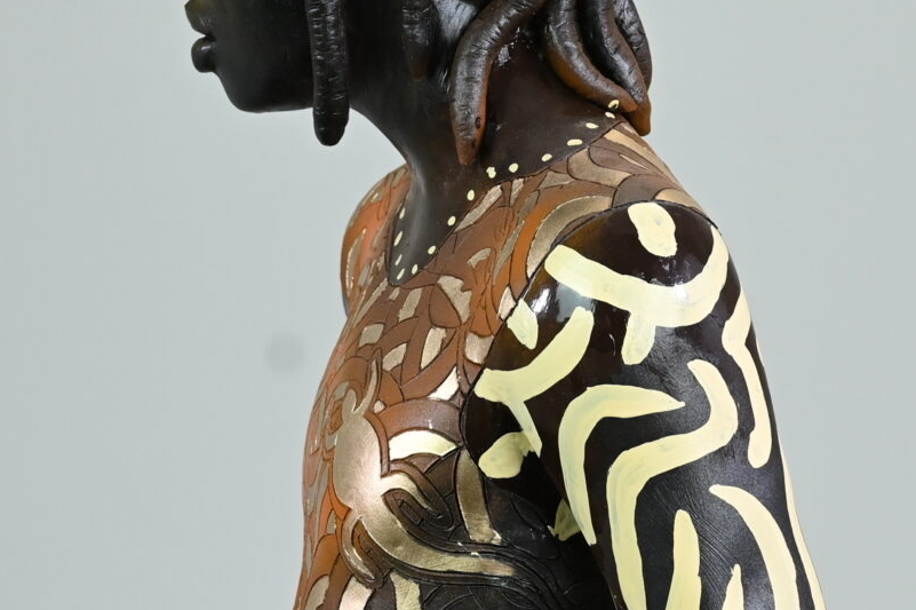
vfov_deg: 9.3
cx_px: 556
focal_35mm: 147
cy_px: 122
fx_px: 3738
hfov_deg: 14.0
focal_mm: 46
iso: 1000
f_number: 5.6
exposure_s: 1/125
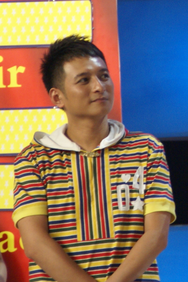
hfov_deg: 7.6
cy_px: 141
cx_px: 94
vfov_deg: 11.4
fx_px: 1411
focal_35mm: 180
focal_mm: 120
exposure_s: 1/60
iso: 400
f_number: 6.3
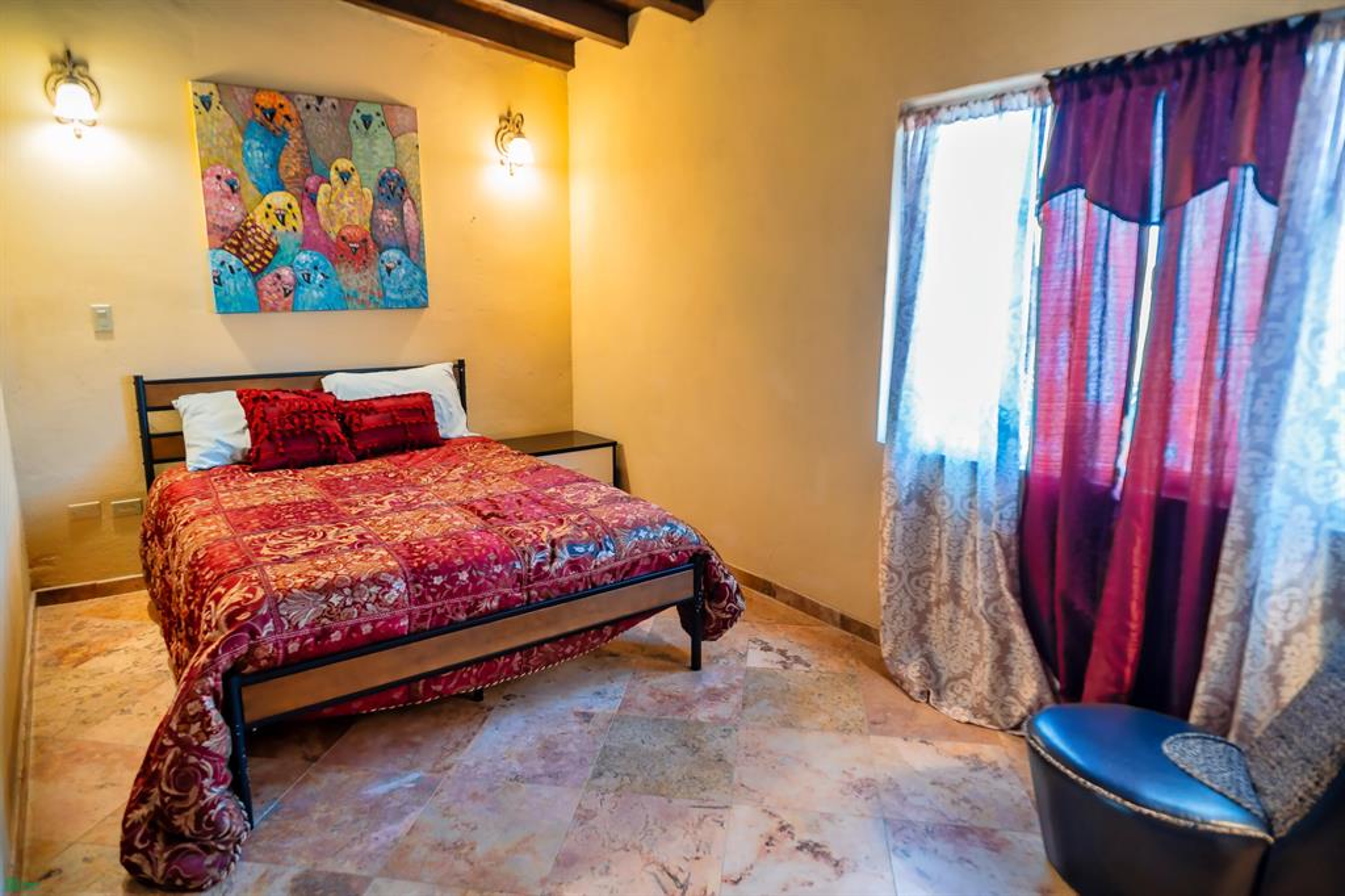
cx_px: 672
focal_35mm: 20
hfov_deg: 84.0
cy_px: 448
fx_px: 747
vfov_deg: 61.9
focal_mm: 20
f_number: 3.2
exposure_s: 1/20
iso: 400
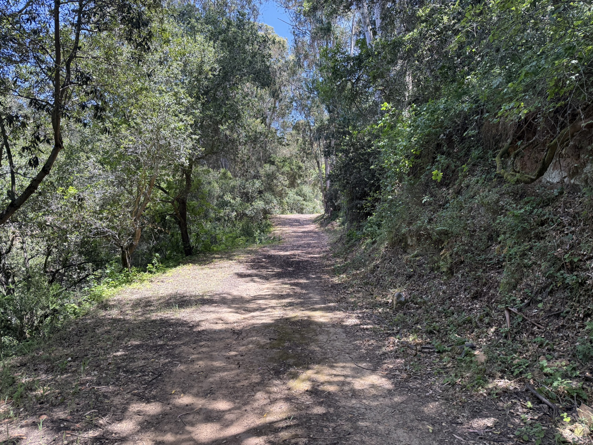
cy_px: 222
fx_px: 411
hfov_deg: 71.6
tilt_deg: +2.3
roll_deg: +0.5
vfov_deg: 56.8
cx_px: 296
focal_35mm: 24
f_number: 1.78
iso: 100
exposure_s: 1/575
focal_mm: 6.76
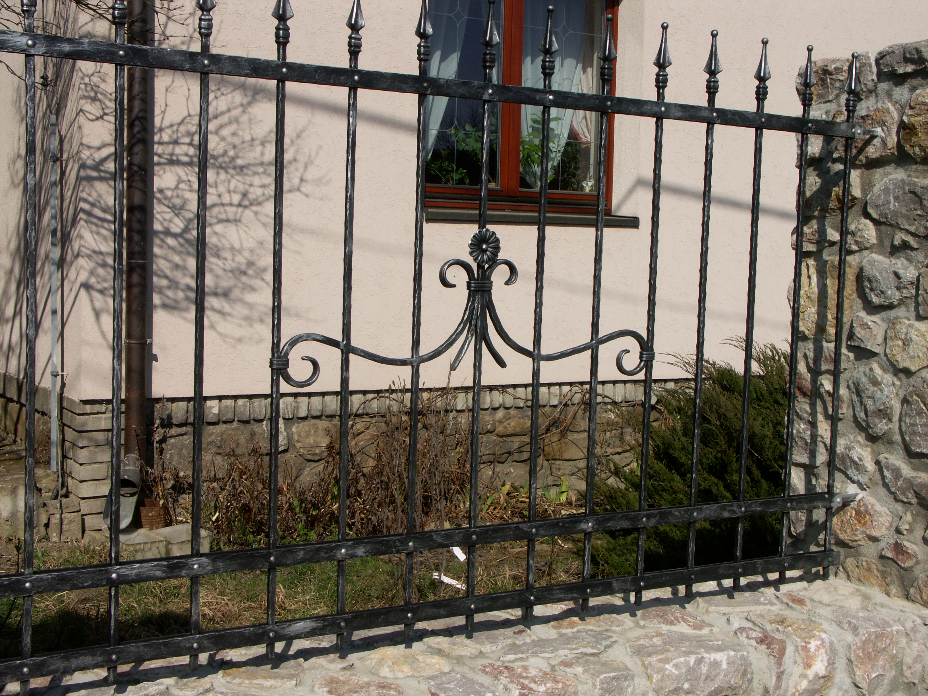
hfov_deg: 43.9
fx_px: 1153
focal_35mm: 43
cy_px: 348
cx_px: 464
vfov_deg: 33.6
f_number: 8
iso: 64
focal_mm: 11.14
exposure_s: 1/400
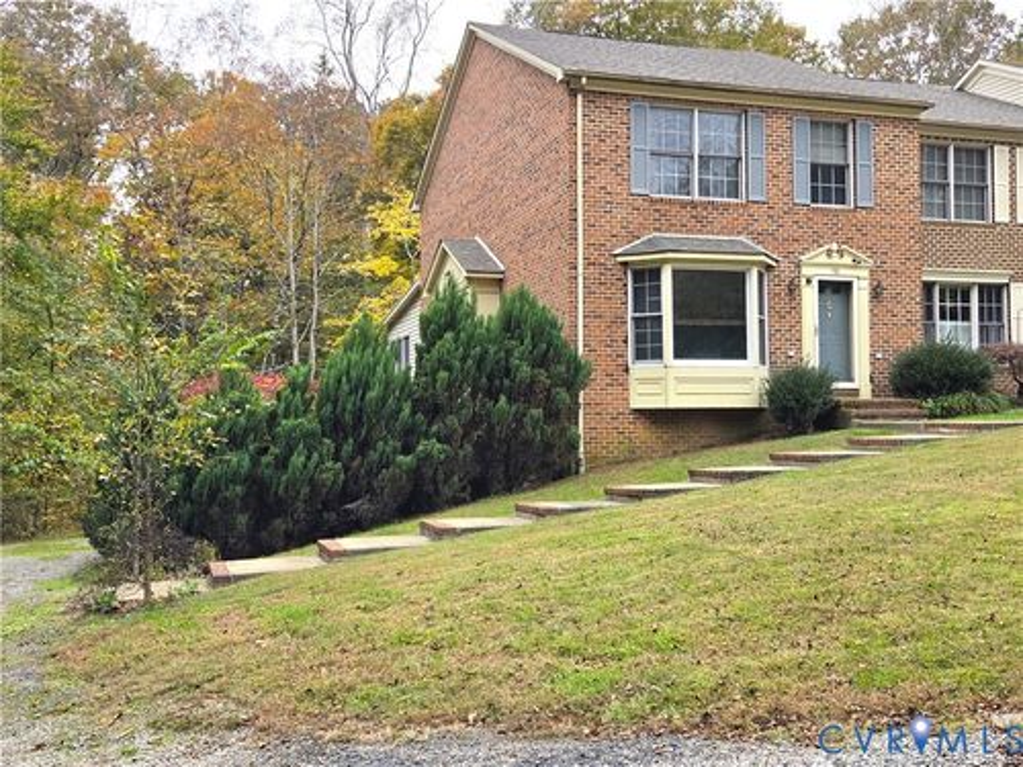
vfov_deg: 42.9
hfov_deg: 55.4
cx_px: 512
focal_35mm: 33
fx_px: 975
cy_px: 384
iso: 80
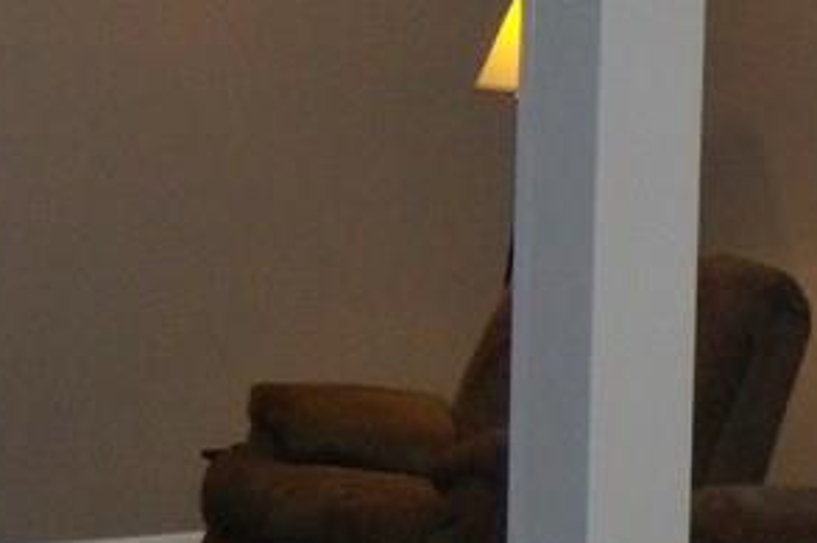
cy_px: 312
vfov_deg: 10.5
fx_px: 2971
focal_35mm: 131
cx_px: 898
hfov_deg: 15.3
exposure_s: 1/30
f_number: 3.6
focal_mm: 6.4
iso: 400
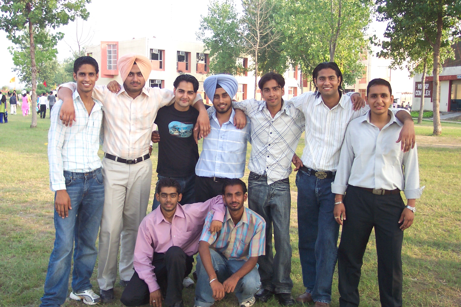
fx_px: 487
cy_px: 154
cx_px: 230
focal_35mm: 38
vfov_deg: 35.1
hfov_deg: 50.7
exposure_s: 1/250
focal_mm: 8
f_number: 2.8
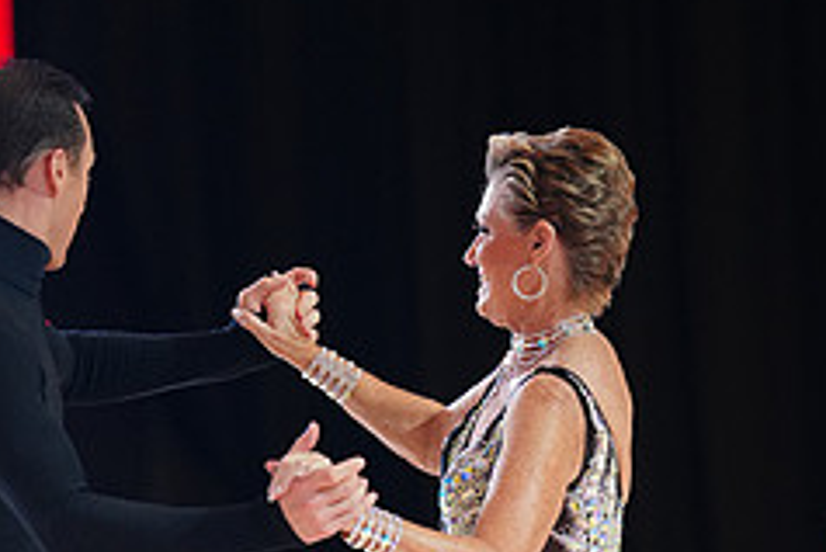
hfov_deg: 5.4
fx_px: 8724
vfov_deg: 3.6
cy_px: 733
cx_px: 269
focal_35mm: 380
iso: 2000
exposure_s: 1/400
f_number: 2.8
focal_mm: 156
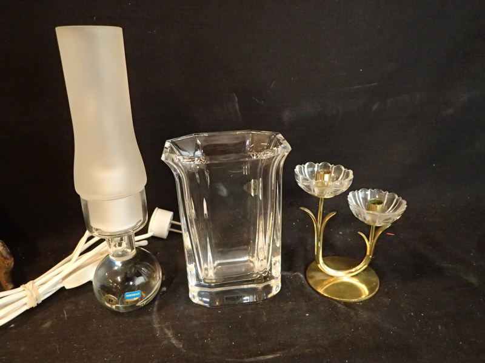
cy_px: 182
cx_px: 242
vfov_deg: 54.9
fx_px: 350
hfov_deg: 69.4
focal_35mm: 25
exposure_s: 1/30
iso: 800
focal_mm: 4.5
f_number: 2
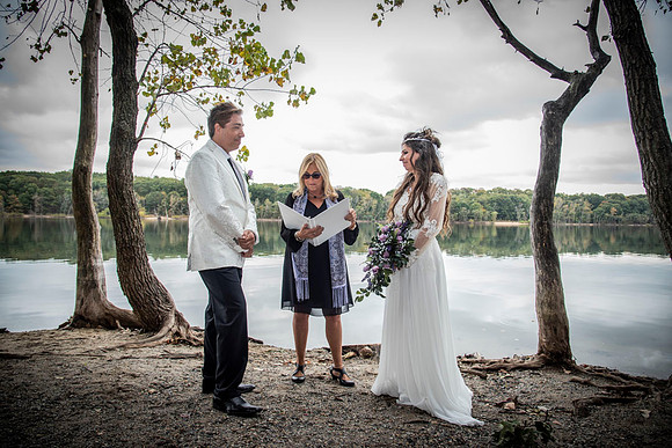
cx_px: 336
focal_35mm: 24
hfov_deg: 73.7
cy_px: 224
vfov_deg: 53.2
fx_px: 448
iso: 500
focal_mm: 24
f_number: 5
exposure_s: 1/200
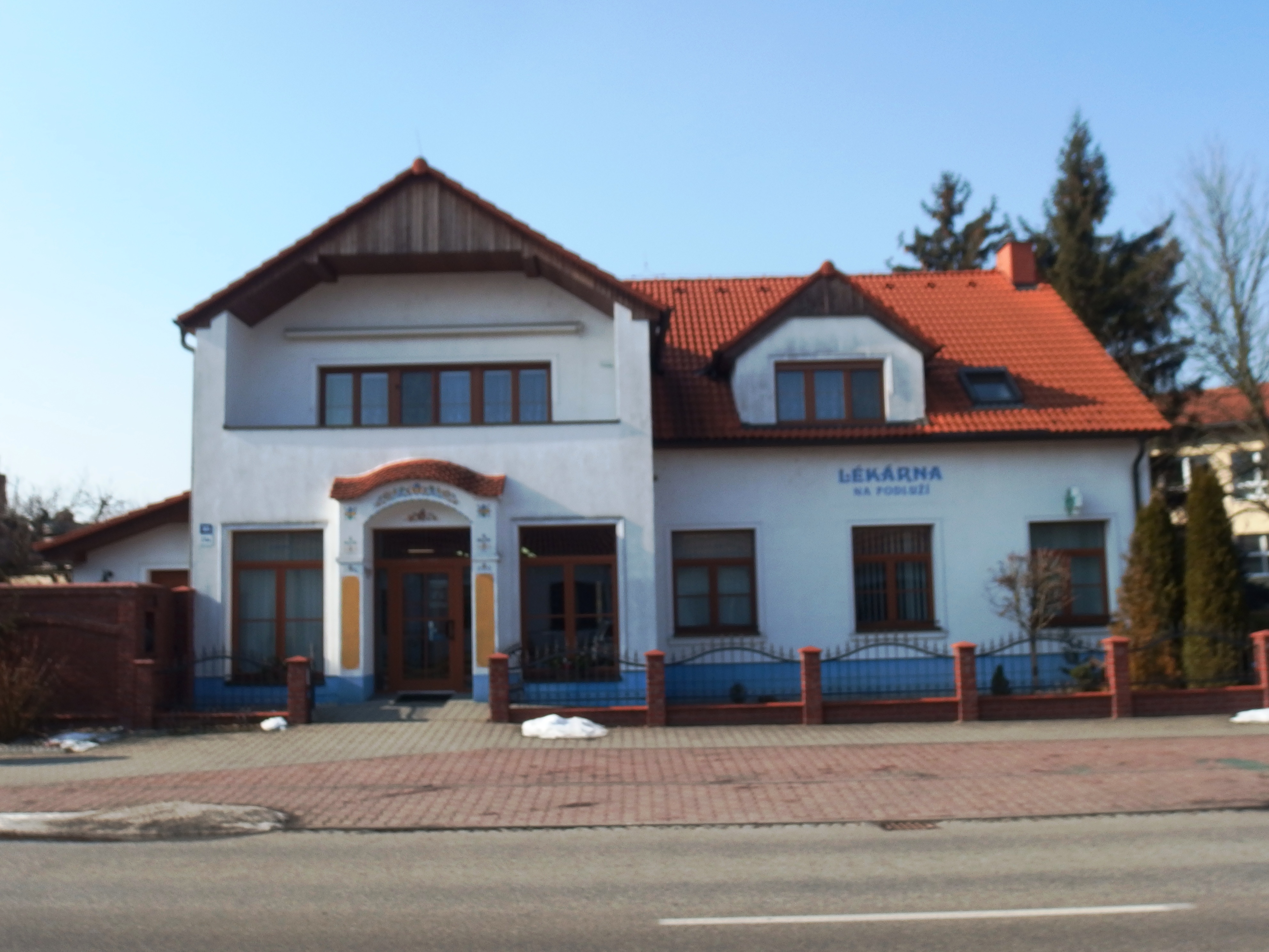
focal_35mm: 35
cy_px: 476
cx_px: 634
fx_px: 1283
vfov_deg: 40.7
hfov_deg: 52.6
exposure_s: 1/640
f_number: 5
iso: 100
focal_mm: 6.2
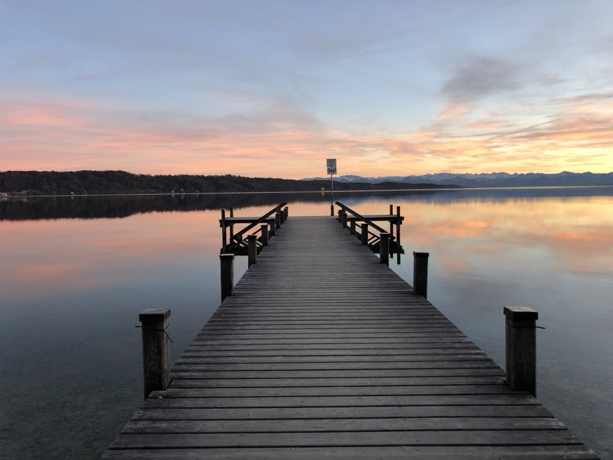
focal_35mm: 28
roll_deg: +2.1
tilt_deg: -2.9
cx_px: 306
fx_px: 496
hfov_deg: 63.4
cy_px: 230
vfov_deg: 49.7
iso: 20
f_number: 1.8
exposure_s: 1/40
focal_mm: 3.99
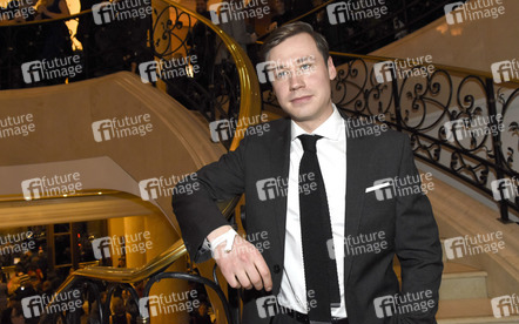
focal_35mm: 27
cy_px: 157
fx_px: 375
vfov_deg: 46.7
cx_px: 255
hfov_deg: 69.4
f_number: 5
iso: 1600
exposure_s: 1/60
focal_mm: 17
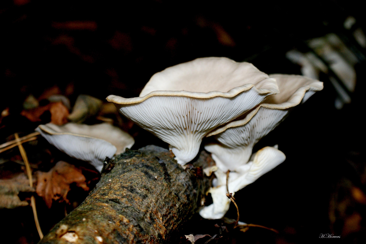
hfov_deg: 27.0
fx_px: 762
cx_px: 183
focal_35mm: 75
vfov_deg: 18.2
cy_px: 122
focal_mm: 50
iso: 400
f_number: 6.3
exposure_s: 1/80
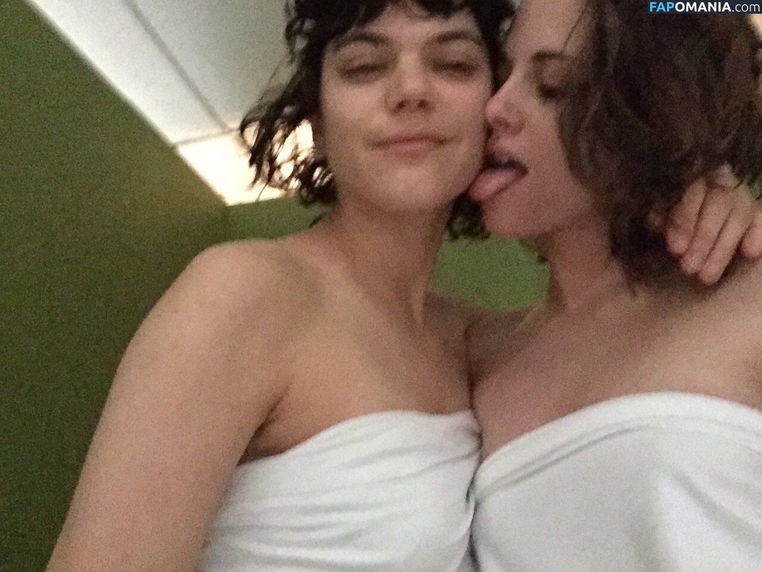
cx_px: 381
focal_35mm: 31
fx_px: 682
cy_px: 286
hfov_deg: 58.4
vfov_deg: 45.4
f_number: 2.2
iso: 2000
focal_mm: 2.65
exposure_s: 1/15
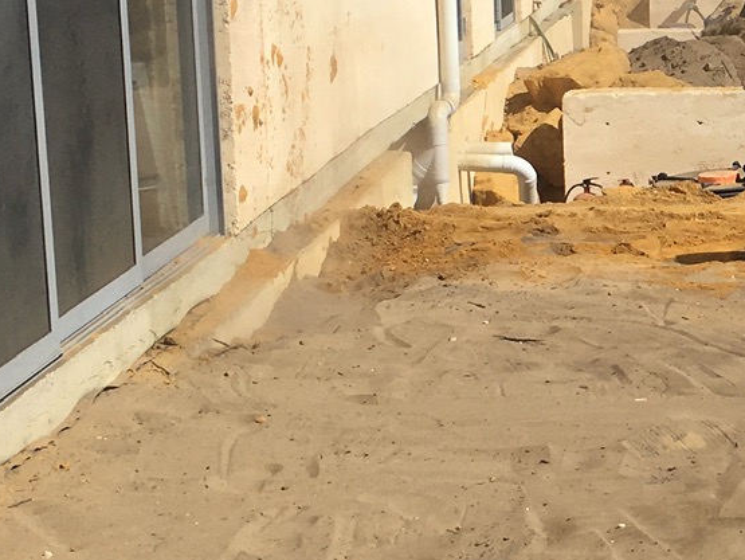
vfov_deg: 13.8
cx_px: 854
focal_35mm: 107
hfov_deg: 17.6
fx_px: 2304
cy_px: 301
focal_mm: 4.15
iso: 25
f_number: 2.2
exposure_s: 1/2564
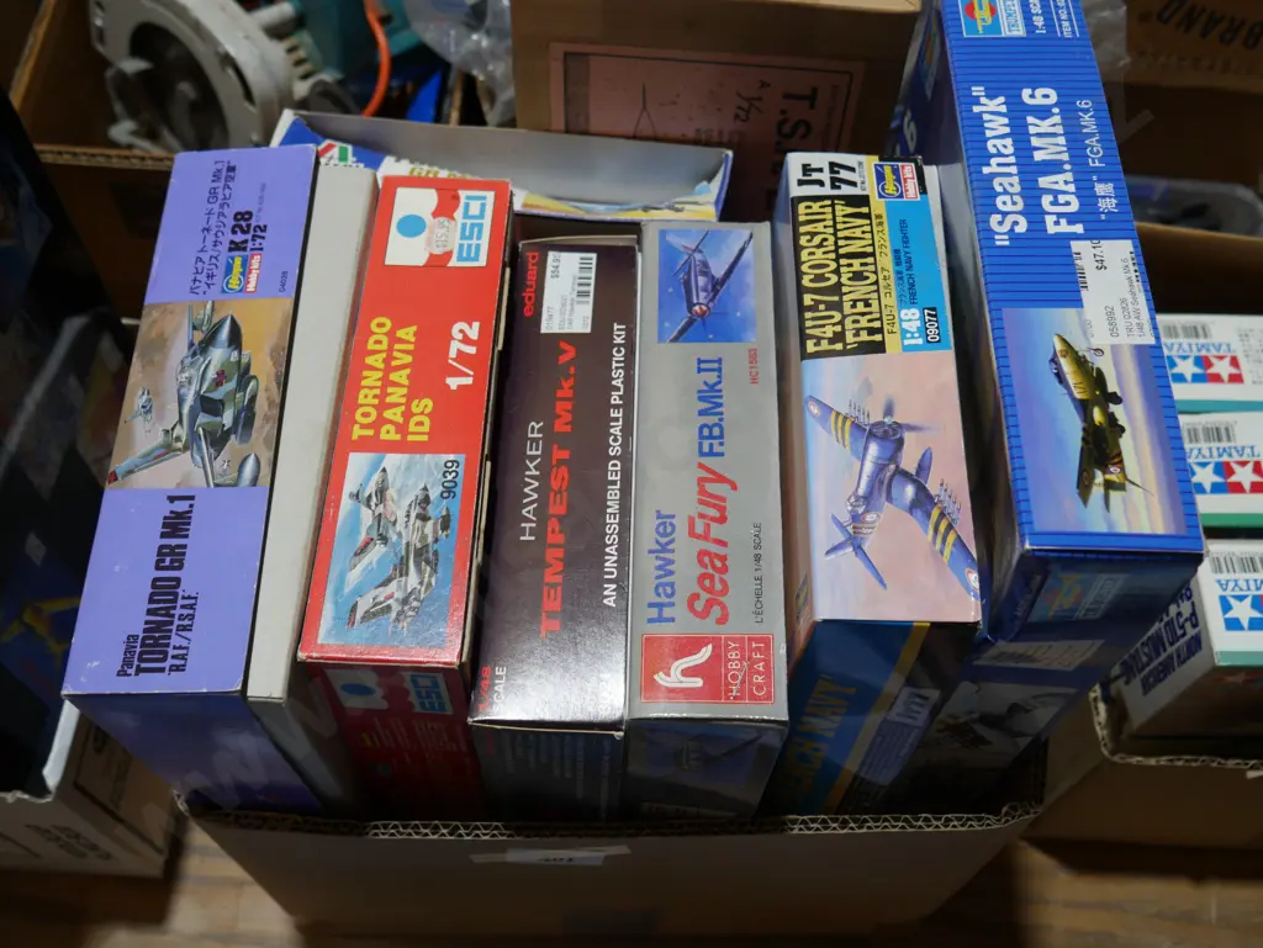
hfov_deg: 51.3
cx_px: 632
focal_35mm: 36
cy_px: 474
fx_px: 1314
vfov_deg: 39.7
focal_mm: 18
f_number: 4
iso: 200
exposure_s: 1/100
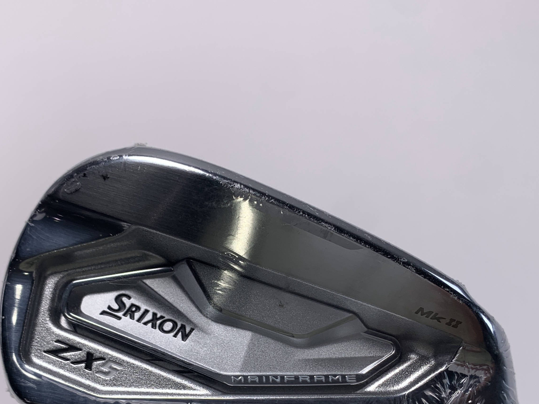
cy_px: 316
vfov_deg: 30.8
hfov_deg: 41.2
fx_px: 716
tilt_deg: -47.6
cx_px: 248
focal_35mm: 46
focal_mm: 4.25
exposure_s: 1/507
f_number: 1.8
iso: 25
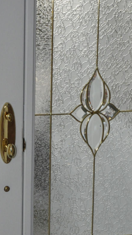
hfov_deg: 12.4
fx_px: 598
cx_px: -14
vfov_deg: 22.2
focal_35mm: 96
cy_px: 90
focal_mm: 24
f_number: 16
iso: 800
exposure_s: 1/200
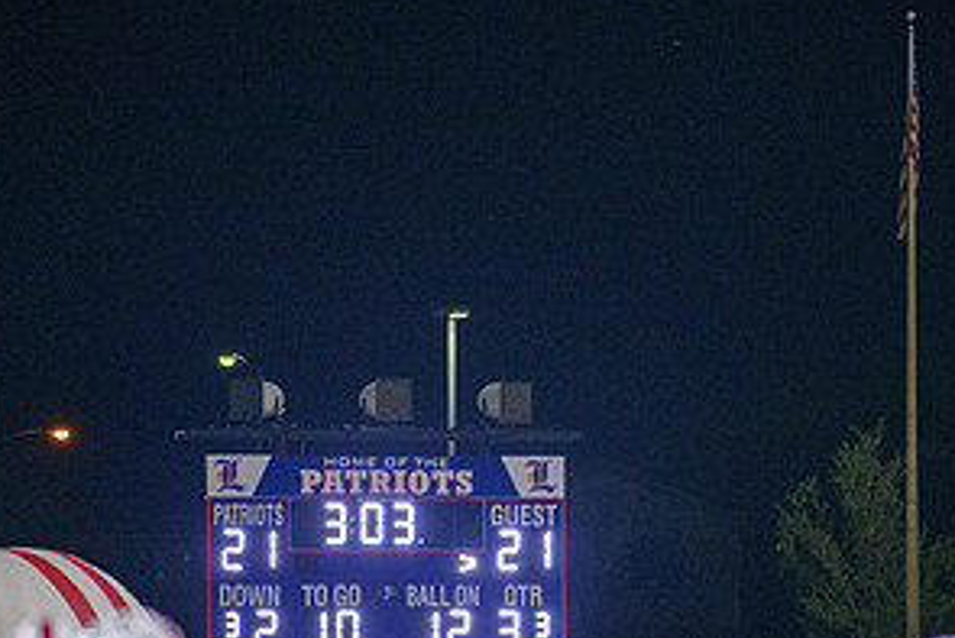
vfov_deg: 3.5
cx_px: 479
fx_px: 10430
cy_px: 510
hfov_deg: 5.2
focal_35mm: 393
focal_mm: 200
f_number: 2.8
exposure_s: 1/320
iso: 2000
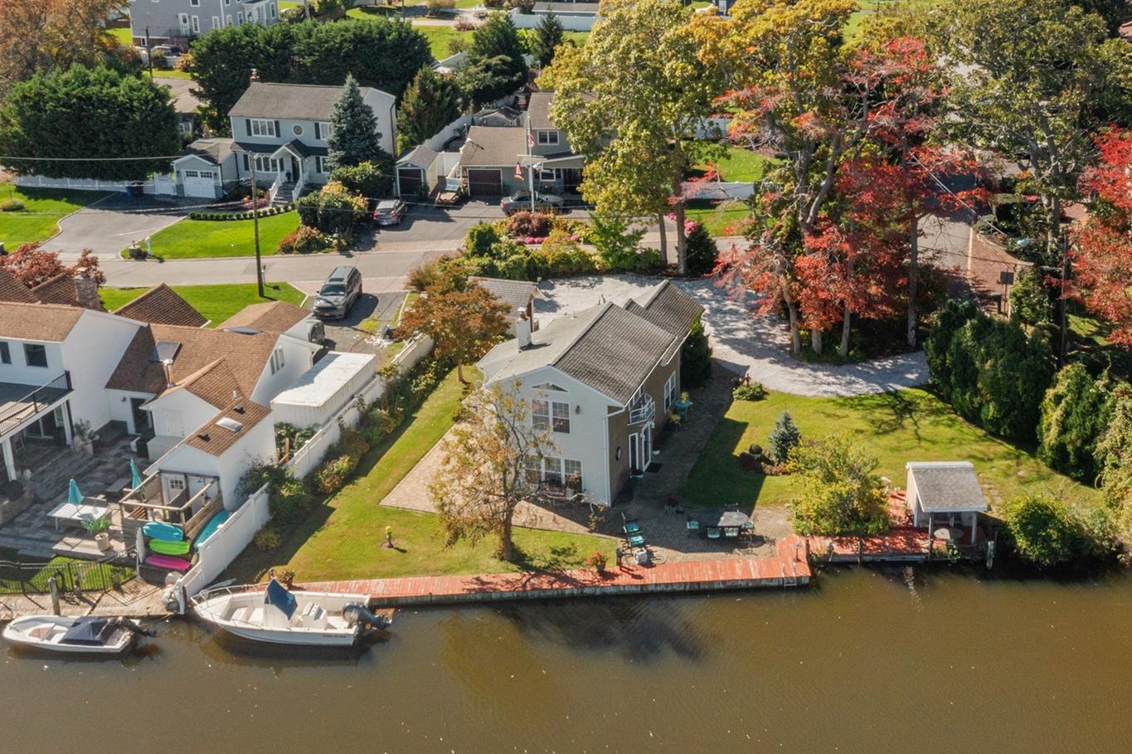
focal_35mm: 42
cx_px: 703
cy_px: 234
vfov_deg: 31.5
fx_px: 1320
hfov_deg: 46.0
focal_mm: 10.26
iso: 100
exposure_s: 1/200
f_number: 11
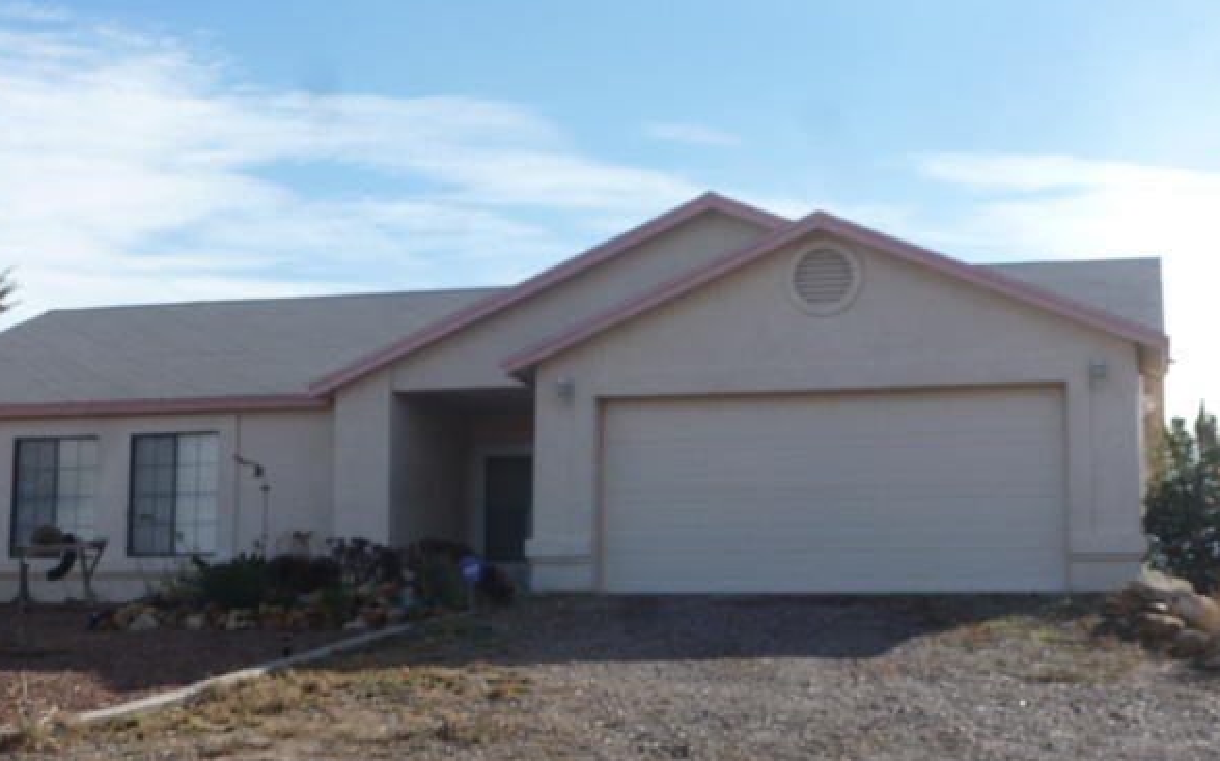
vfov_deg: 21.6
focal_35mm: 60
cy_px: 415
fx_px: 1994
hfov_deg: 34.0
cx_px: 575
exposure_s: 1/400
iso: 100
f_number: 4.5
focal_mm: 9.4
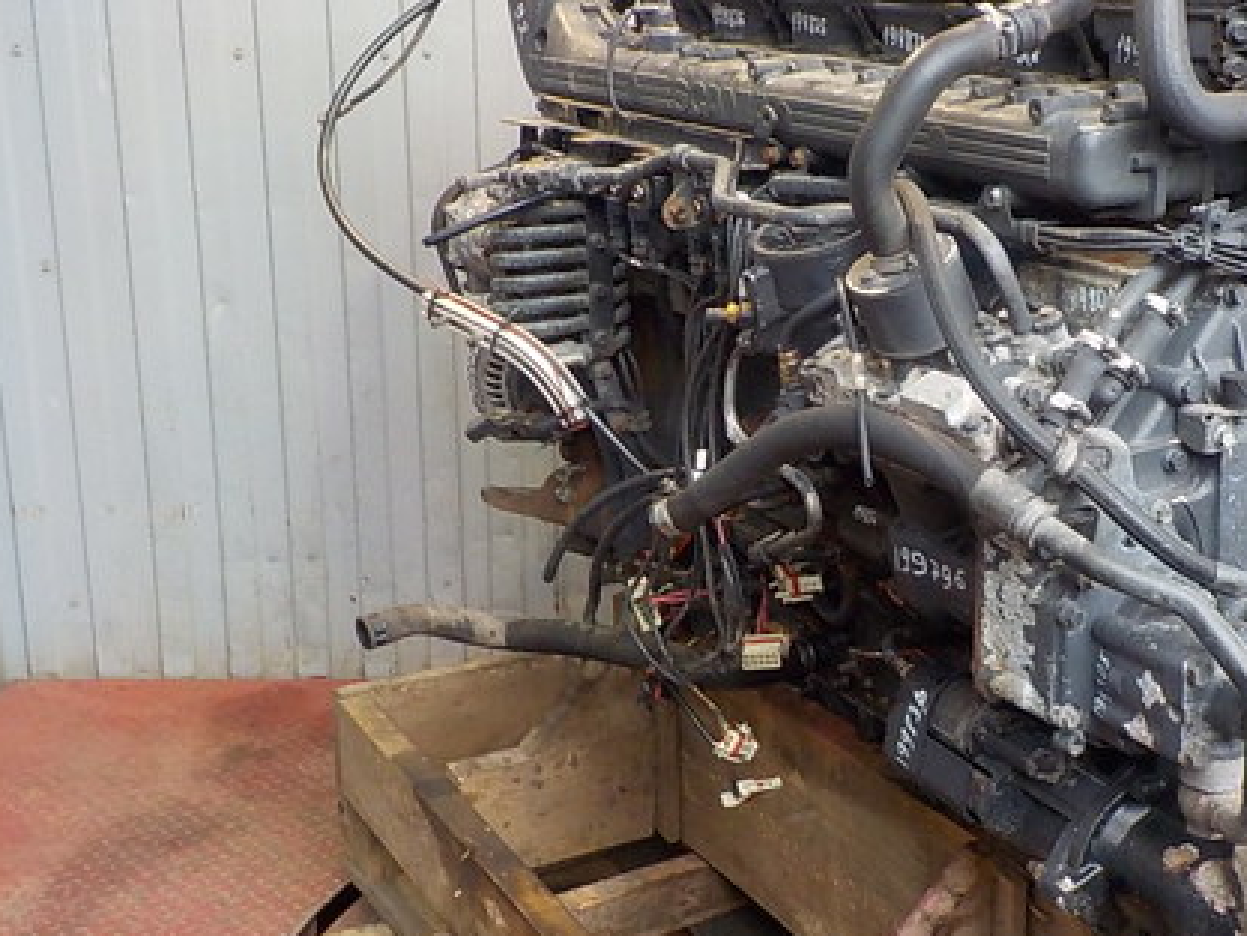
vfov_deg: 31.5
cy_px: 455
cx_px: 852
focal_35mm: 46
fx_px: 1658
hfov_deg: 40.6
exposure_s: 1/30
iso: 280
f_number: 3.3
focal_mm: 4.1
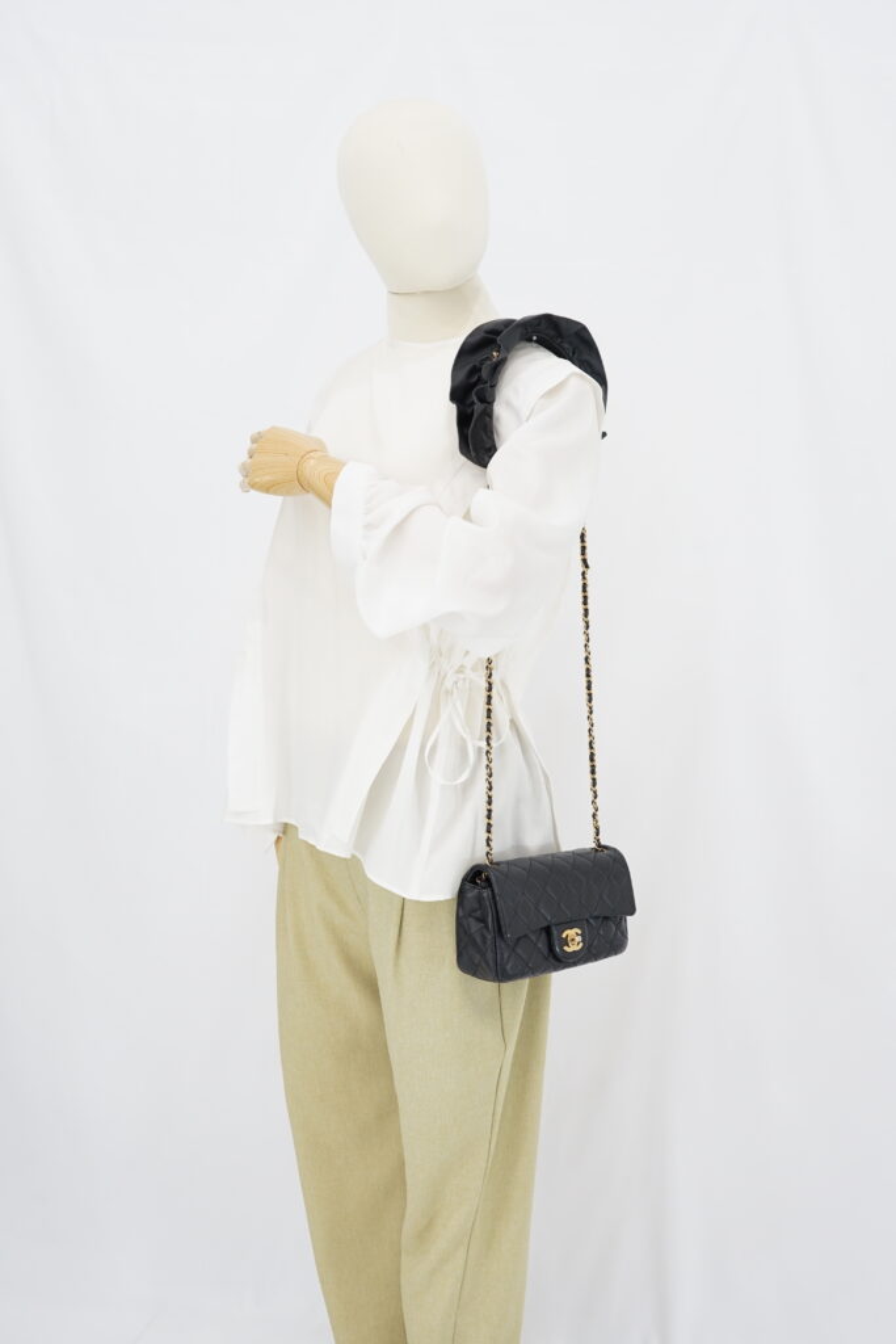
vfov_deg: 39.6
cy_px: 672
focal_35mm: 50
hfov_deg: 27.0
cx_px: 448
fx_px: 1866
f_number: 6.3
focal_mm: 50
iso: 640
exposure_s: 1/8
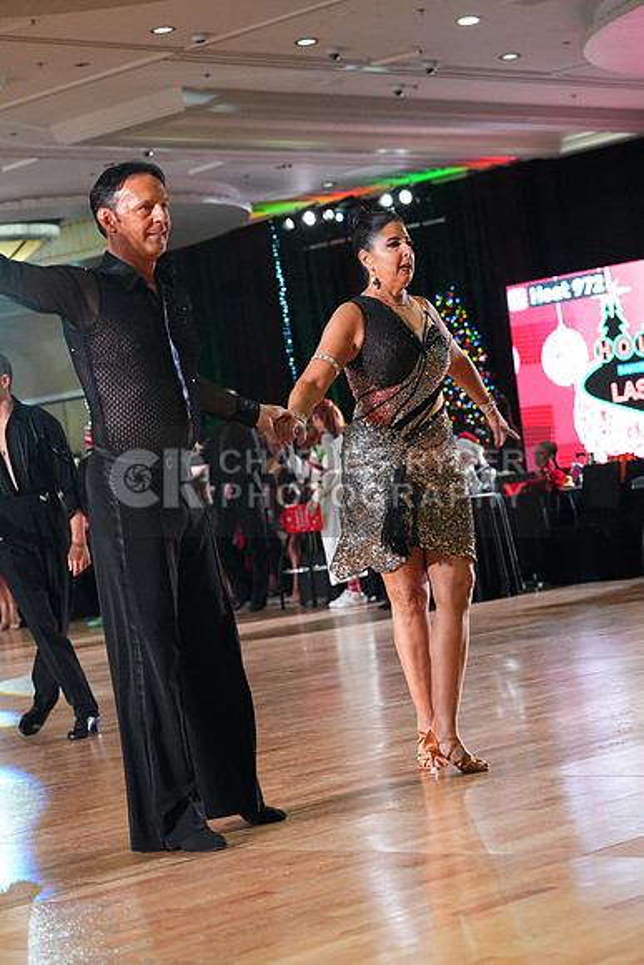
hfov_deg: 16.1
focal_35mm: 85
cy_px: 482
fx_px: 2279
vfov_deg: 23.9
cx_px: 322
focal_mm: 85
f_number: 5
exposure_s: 1/400
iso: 8000
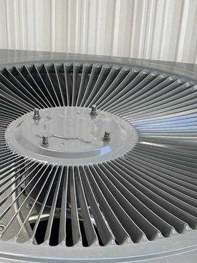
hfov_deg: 19.4
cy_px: 290
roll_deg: +2.3
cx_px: 33
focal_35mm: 75
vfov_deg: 24.3
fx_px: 569
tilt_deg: -40.0
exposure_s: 1/121
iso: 40
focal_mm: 4.2
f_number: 1.6
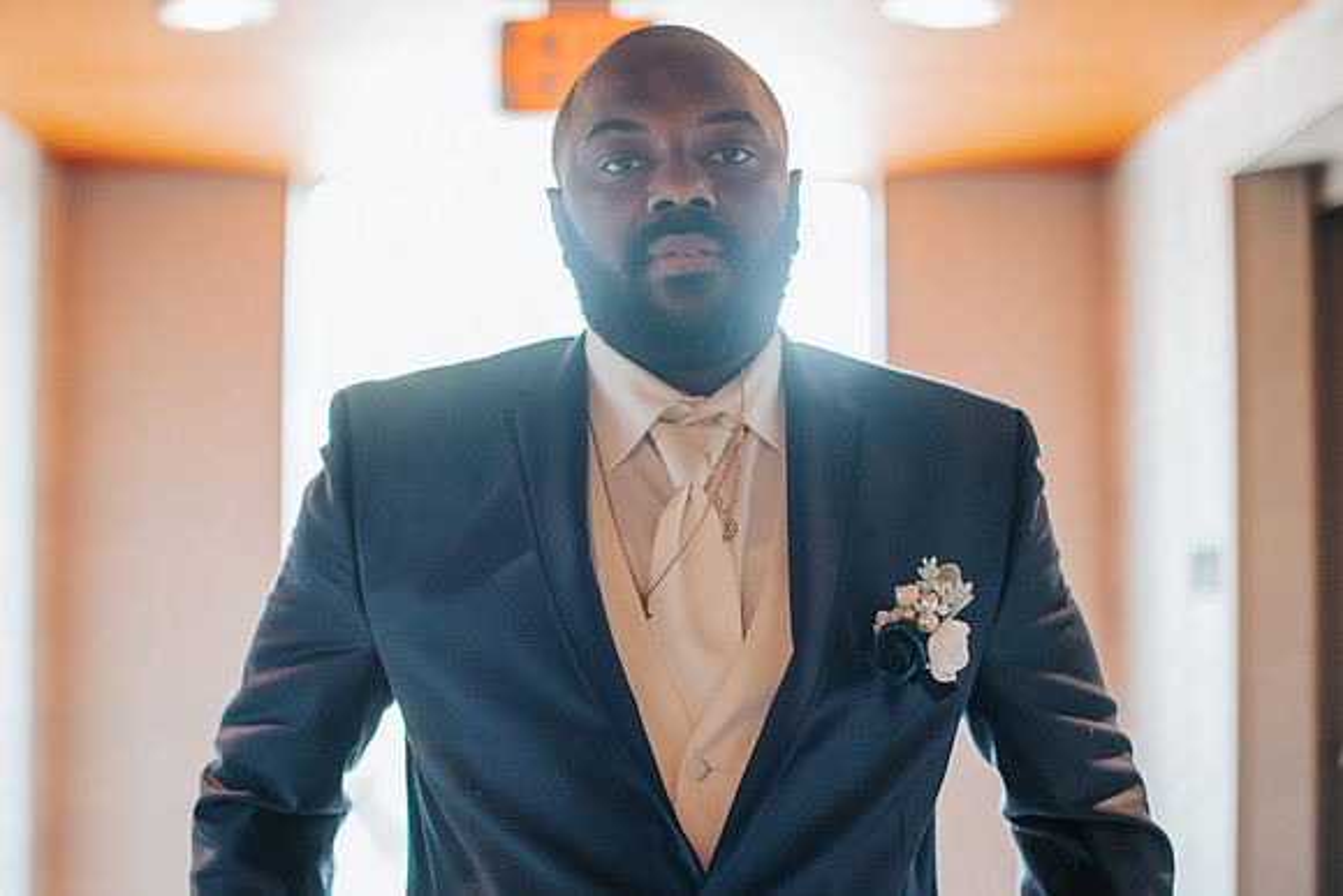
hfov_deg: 34.8
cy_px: 485
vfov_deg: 23.7
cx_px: 587
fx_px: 2138
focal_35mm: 57
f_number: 1.8
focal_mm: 50
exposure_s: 1/320
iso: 1000
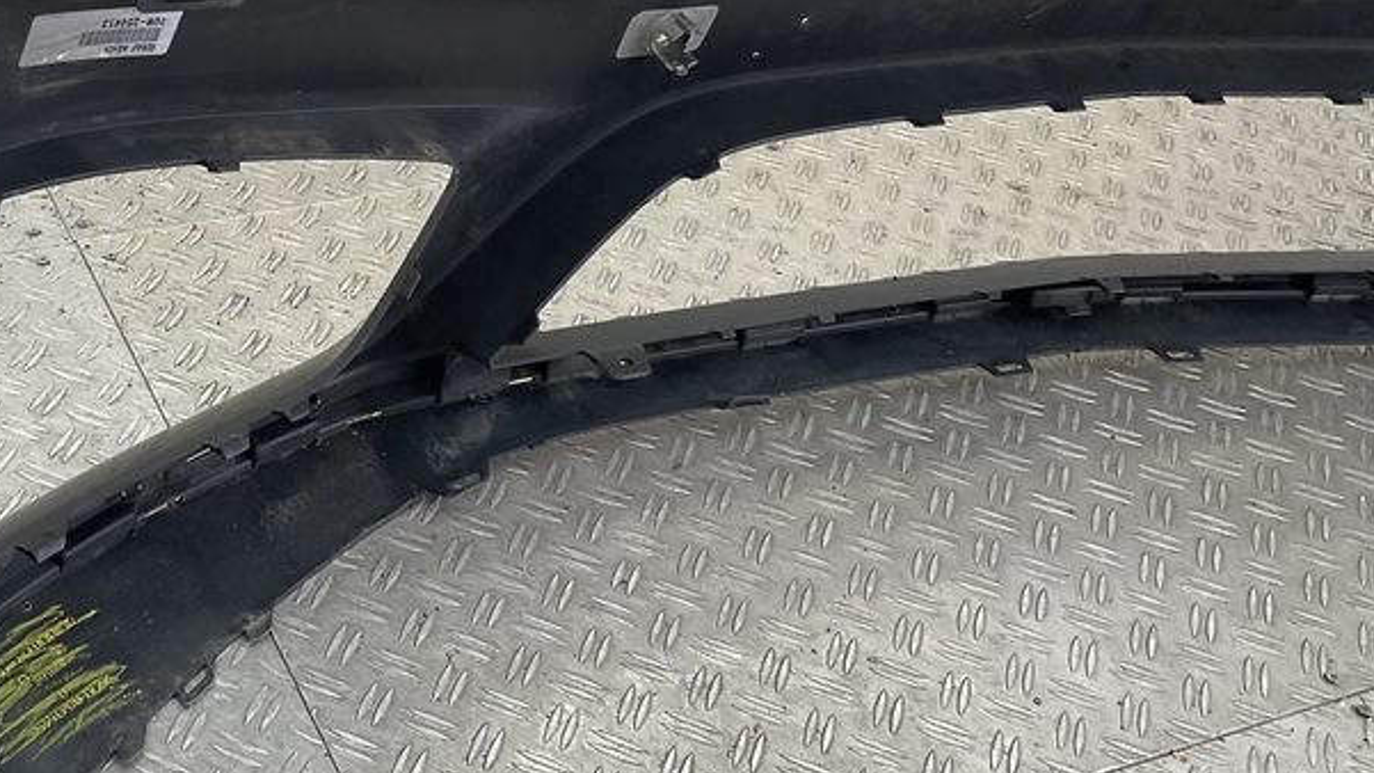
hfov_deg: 37.8
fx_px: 1931
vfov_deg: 22.5
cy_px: 236
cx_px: 279
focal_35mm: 53
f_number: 1.8
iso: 40
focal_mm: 3
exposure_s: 1/120
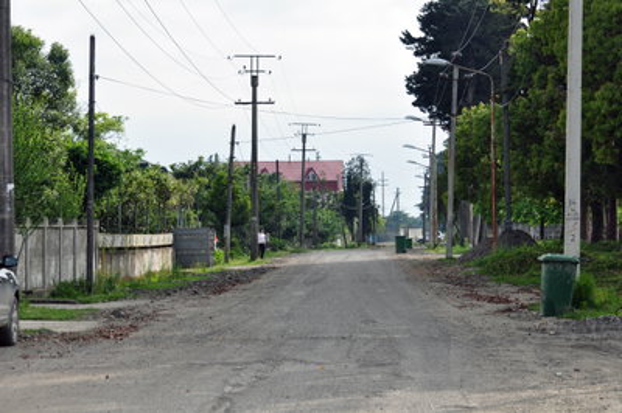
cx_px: 311
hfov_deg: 18.9
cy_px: 206
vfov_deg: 12.7
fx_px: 1864
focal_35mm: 108
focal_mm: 72
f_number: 6.3
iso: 500
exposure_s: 1/640
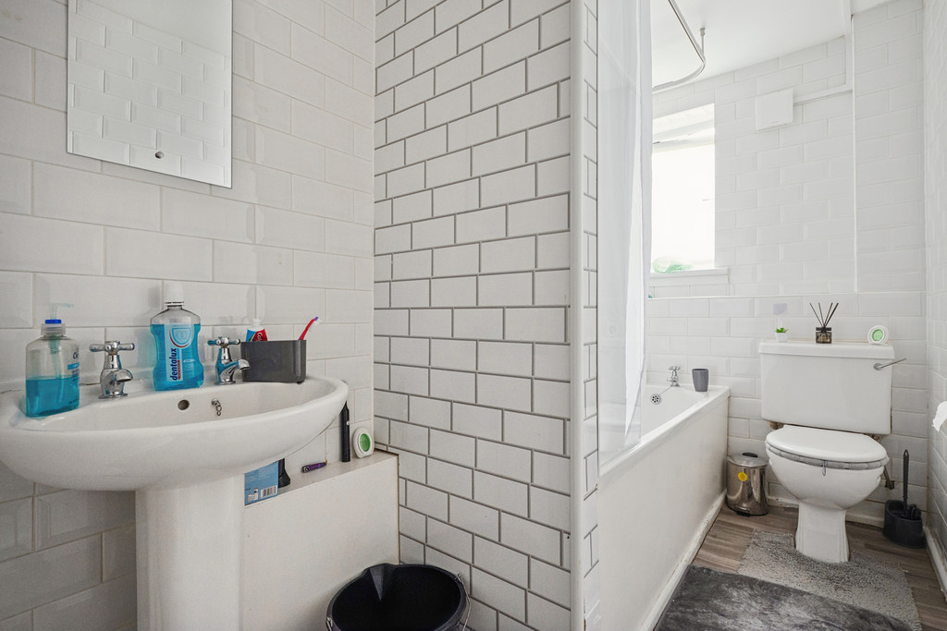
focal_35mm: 16
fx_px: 434
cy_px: 316
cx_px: 474
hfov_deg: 95.0
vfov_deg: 72.1
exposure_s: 1/20
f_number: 5
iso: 640
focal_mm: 11
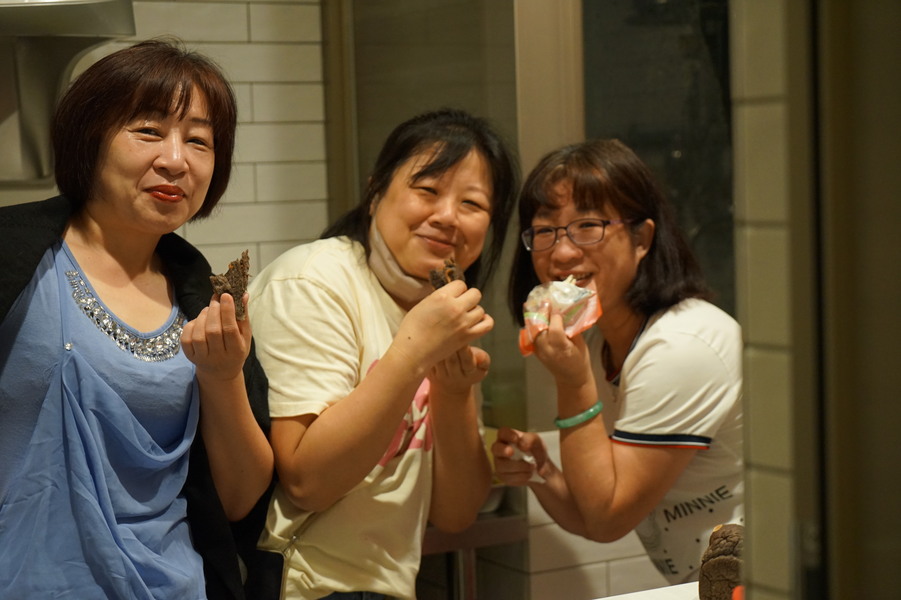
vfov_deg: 19.5
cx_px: 450
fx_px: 1752
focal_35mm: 70
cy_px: 300
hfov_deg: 28.8
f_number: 4
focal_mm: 70
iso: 2500
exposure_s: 1/160
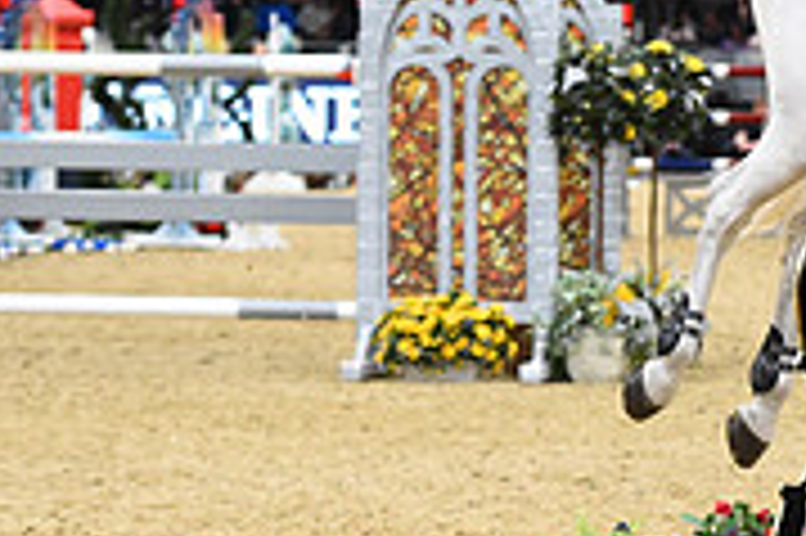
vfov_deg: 4.7
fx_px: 6531
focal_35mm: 292
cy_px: 54
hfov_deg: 6.9
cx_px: 1261
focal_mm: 90
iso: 5000
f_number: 3.5
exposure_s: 1/800
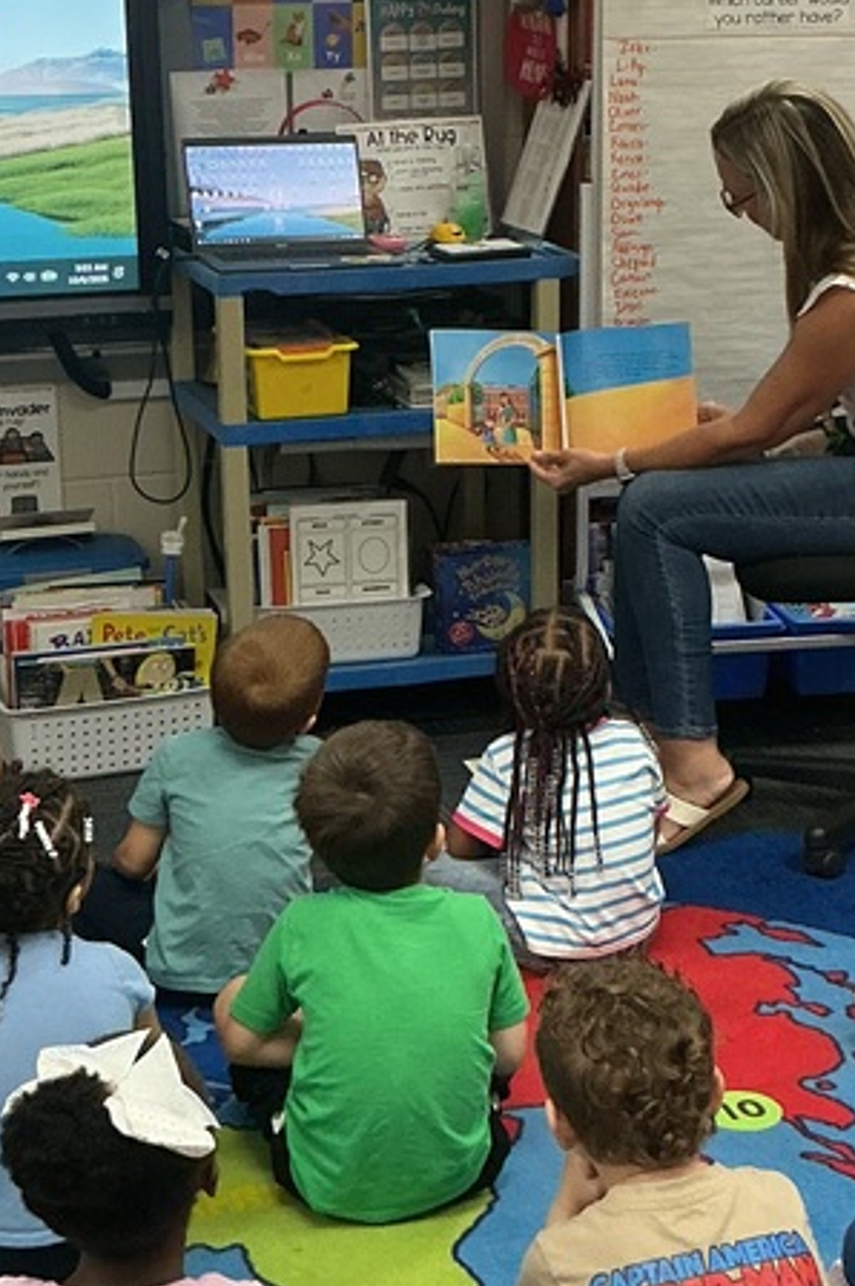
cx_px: 433
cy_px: 632
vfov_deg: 29.3
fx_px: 2462
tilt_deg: -16.8
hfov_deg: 19.7
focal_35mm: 69
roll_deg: -0.1
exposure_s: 1/60
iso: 160
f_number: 1.8
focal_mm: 3
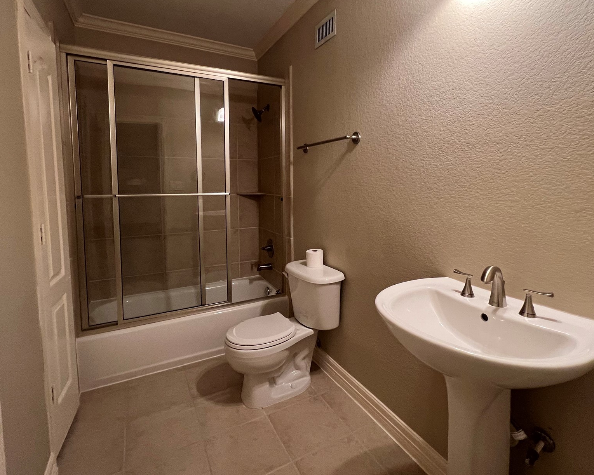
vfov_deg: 76.5
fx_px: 299
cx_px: 313
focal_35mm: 17
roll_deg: +0.2
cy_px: 202
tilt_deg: -4.0
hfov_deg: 89.6
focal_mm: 1.57
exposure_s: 1/60
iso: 250
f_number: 1.8
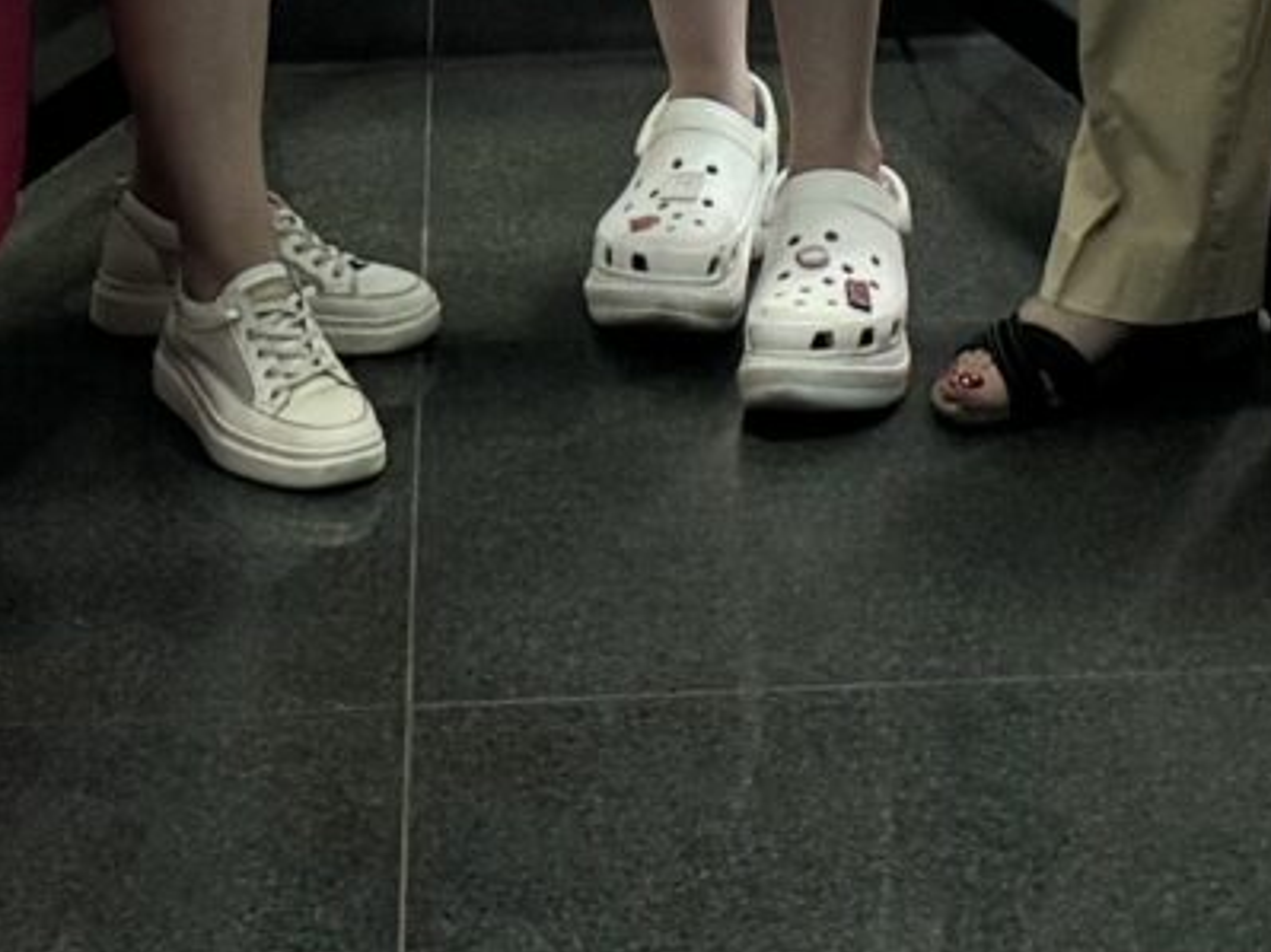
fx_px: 5653
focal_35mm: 154
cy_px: -1414
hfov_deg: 12.8
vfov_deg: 8.7
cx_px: 1058
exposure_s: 1/100
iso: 200
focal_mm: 6.76
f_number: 1.78
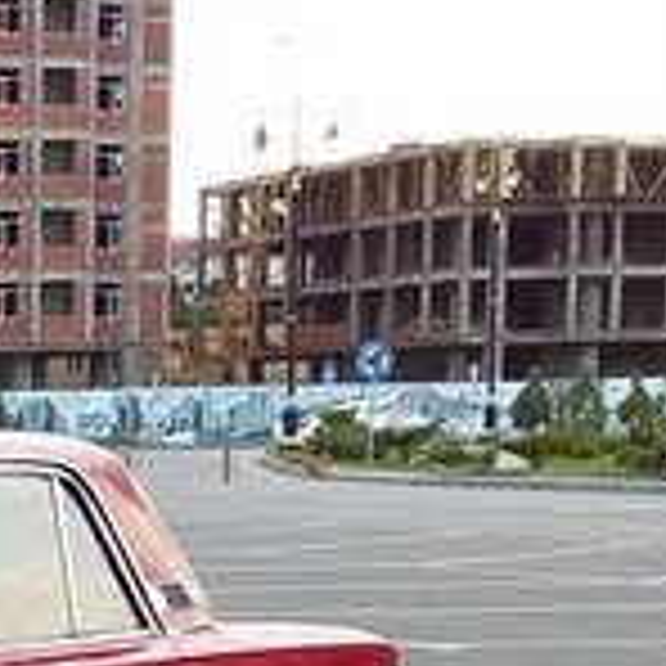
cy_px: 920
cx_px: -410
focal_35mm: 122
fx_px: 2656
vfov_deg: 13.6
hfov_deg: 13.3
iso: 40
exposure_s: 1/194
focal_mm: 3.3
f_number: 2.2
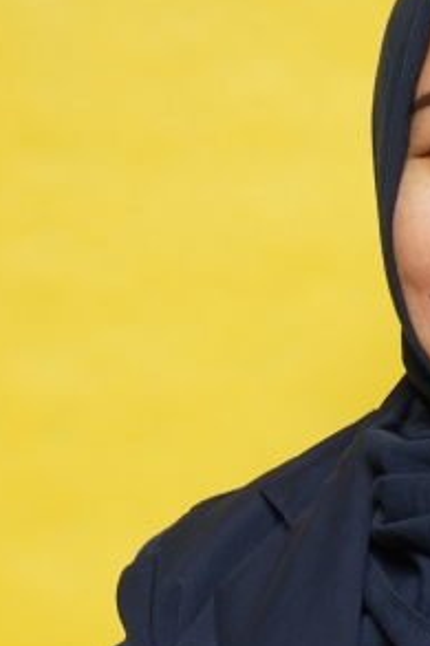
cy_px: 747
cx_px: 596
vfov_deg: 8.3
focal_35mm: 245
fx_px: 4394
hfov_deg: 5.6
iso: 500
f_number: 6.3
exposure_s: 1/160
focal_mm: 70
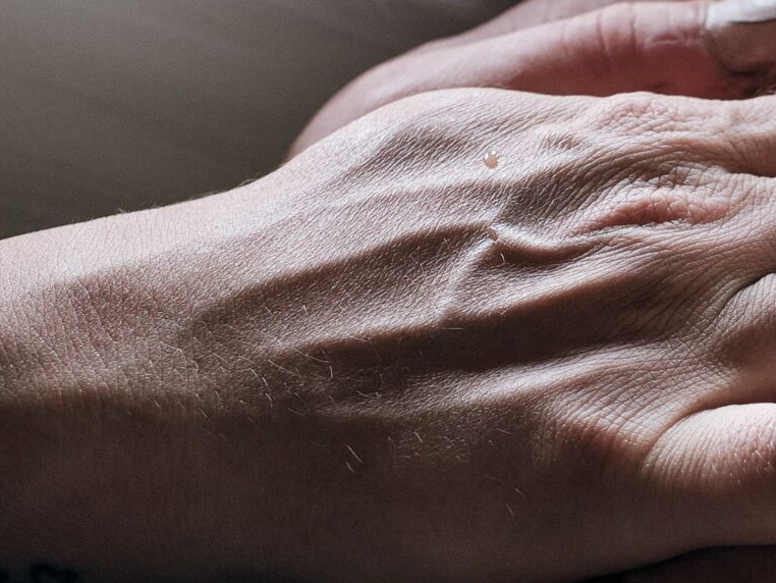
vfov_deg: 13.0
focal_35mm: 113
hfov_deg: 16.4
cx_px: 1041
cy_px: 568
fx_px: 2534
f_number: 3.6
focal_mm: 23
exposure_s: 1/125
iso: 1250
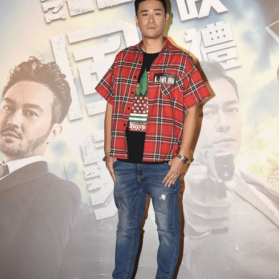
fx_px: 1112
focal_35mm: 122
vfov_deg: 14.3
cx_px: 139
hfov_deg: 14.3
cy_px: 112
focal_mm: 95
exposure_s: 1/200
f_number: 6.3
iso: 1600
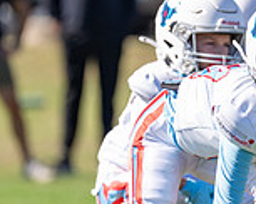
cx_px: 271
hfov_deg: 1.8
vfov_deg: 1.4
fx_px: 8165
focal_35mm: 1079
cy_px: 79
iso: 160
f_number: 2.8
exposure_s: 1/2000
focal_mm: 200
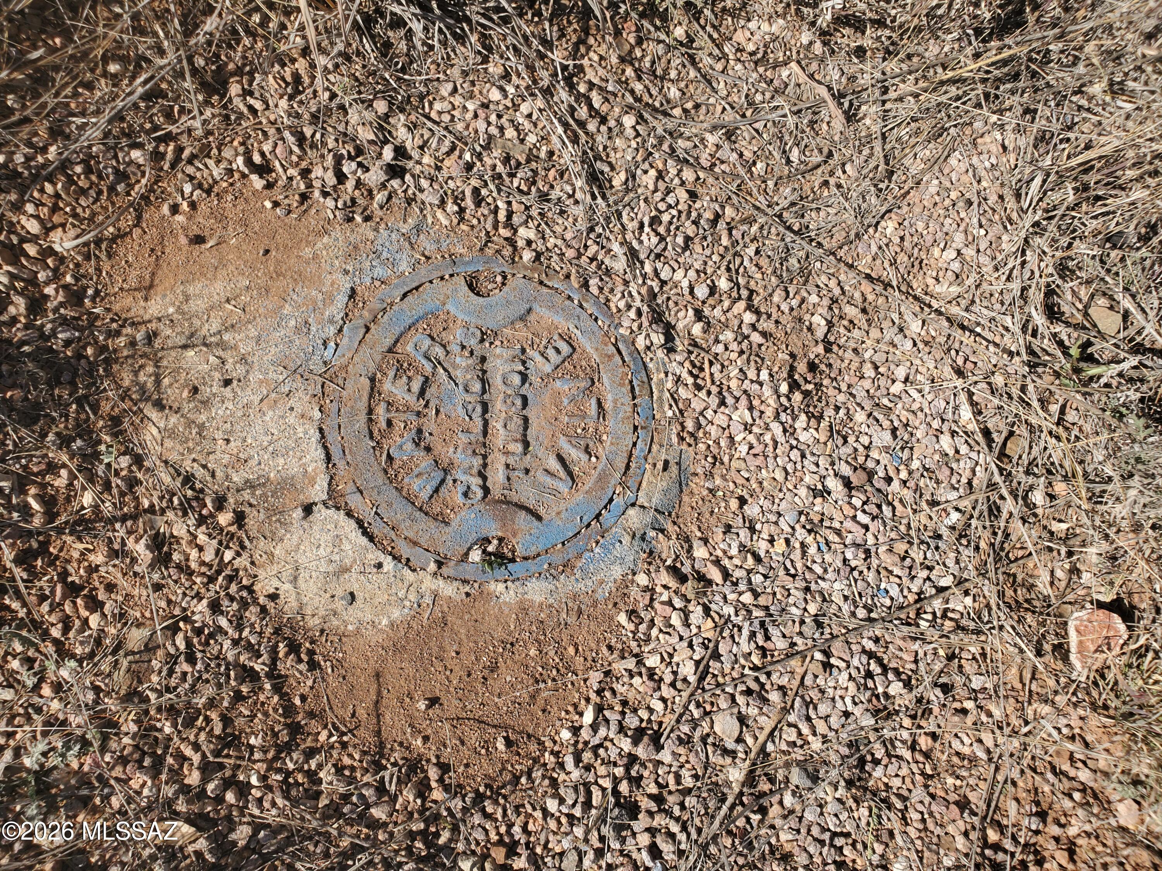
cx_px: 581
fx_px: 873
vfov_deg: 53.1
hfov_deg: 67.3
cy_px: 436
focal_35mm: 26
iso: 50
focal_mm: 4.3
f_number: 2.4
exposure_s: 1/1380
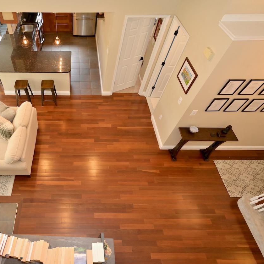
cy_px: 134
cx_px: 76
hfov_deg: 65.2
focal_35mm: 23
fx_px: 195
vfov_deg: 68.1
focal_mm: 17.5
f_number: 7.1
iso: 800
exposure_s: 1/50
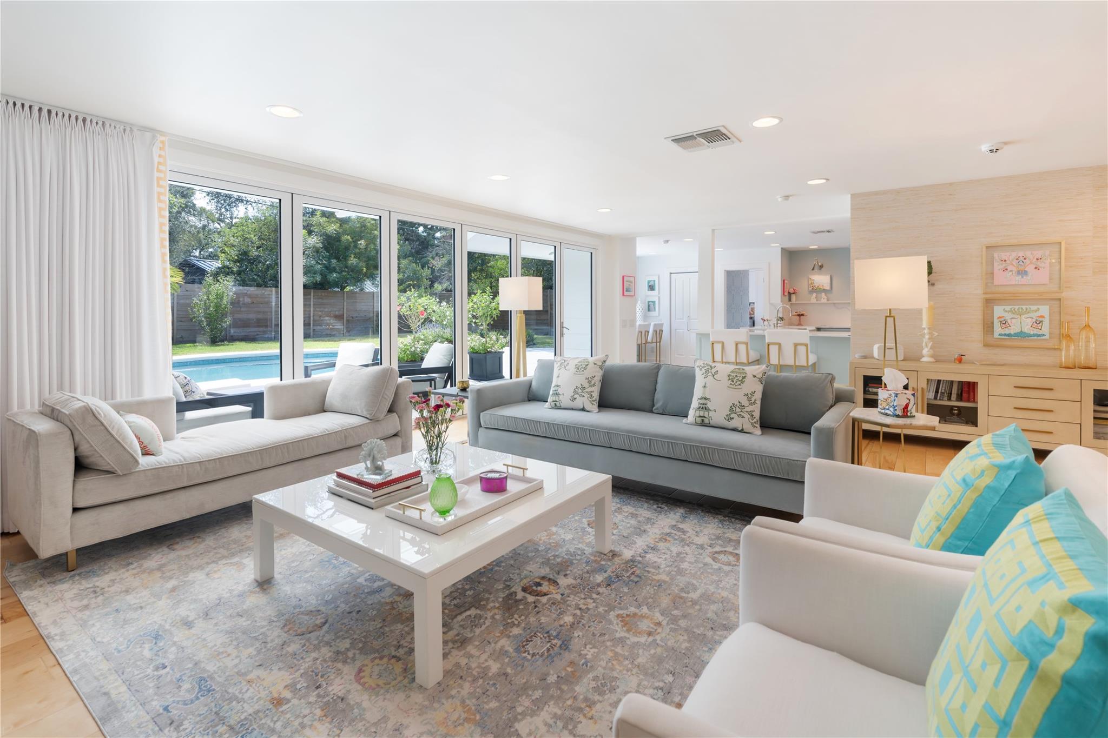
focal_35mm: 16
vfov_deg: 73.7
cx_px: 554
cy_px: 369
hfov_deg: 96.7
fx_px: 492
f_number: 7.1
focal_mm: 16
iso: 320
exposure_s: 1/20
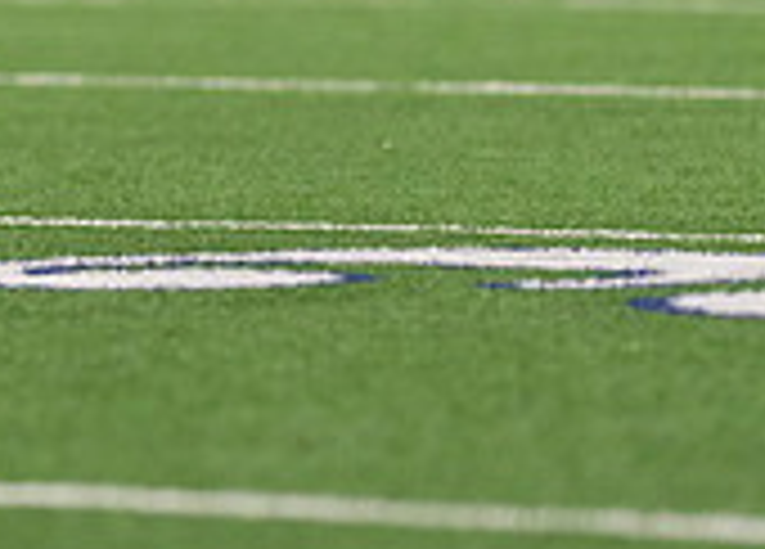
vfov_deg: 2.2
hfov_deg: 3.0
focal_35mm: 665
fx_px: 14471
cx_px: -418
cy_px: -162
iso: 1000
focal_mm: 135
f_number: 1.8
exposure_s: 1/1600
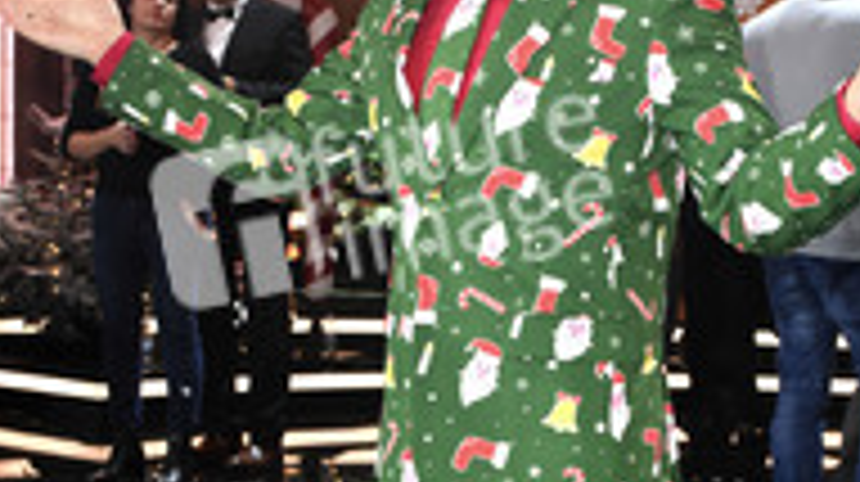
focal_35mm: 79
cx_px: 513
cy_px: 428
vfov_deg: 15.1
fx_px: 1800
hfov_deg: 26.8
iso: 1600
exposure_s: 1/60
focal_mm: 24
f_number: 6.3
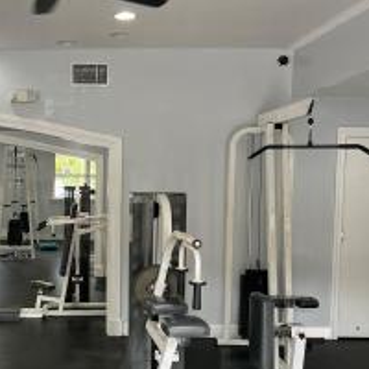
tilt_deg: -3.8
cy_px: 214
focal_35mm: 46
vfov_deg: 36.7
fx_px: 555
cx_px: 70
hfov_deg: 35.5
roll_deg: -0.2
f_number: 1.5
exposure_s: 1/120
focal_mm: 5.7
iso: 125
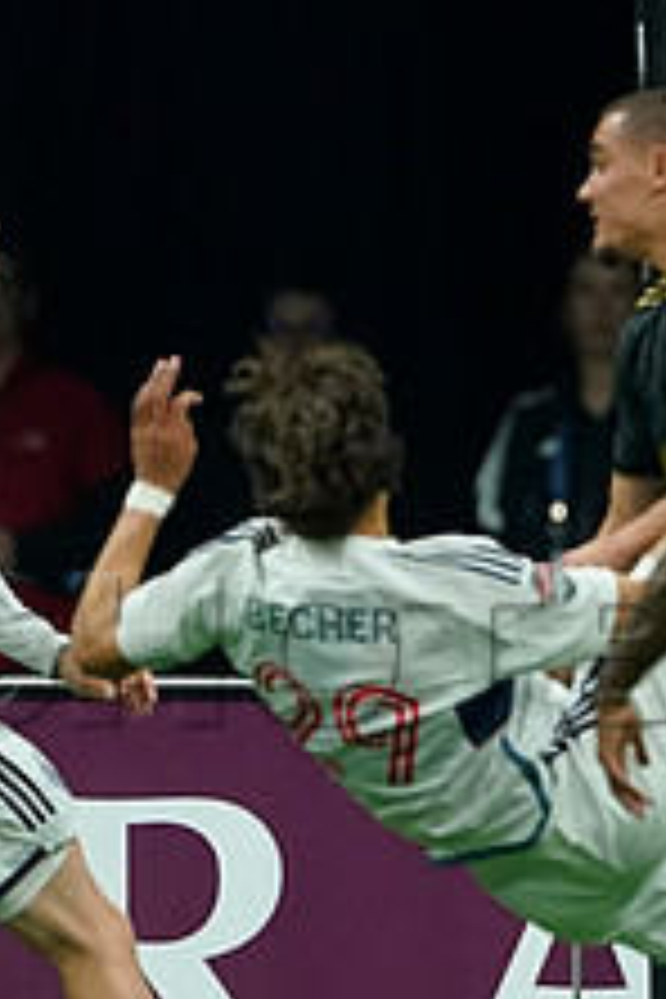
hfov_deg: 0.9
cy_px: 608
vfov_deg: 1.3
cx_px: 788
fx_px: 43314
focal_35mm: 1561
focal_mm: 600
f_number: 4
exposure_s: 1/2000
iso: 4000
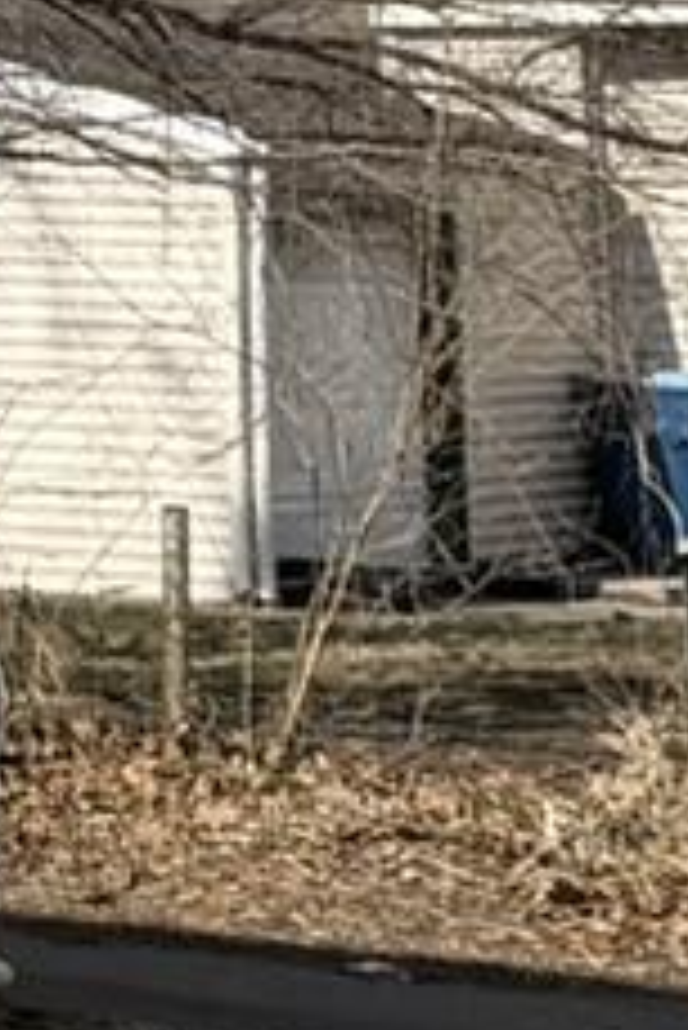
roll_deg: -1.2
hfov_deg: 5.0
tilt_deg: +7.2
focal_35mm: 223
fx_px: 6383
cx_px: -2797
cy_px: -454
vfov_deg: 9.0
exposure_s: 1/4673
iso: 80
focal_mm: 6.76
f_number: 1.78
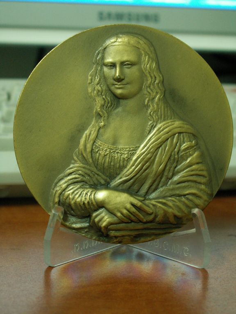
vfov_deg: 31.2
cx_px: 118
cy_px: 157
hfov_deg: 23.7
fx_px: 564
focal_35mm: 62
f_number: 3.2
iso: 160
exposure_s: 1/6
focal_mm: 10.28
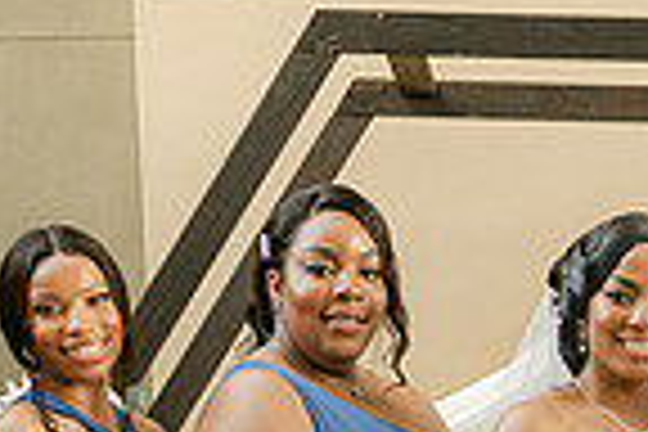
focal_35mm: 141
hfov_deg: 14.2
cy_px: 668
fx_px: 2538
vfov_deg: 9.4
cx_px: 747
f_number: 2.8
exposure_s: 1/125
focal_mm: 35
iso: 250
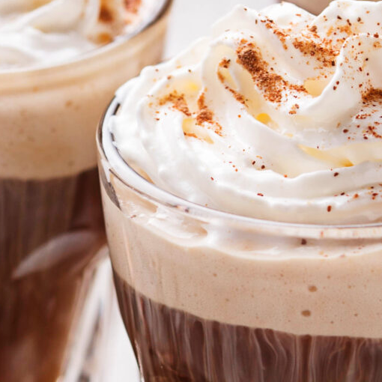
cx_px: -9
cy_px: 183
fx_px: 5593
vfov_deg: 3.9
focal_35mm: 448
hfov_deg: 3.9
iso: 100
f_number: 8
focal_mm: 105
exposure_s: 1/100
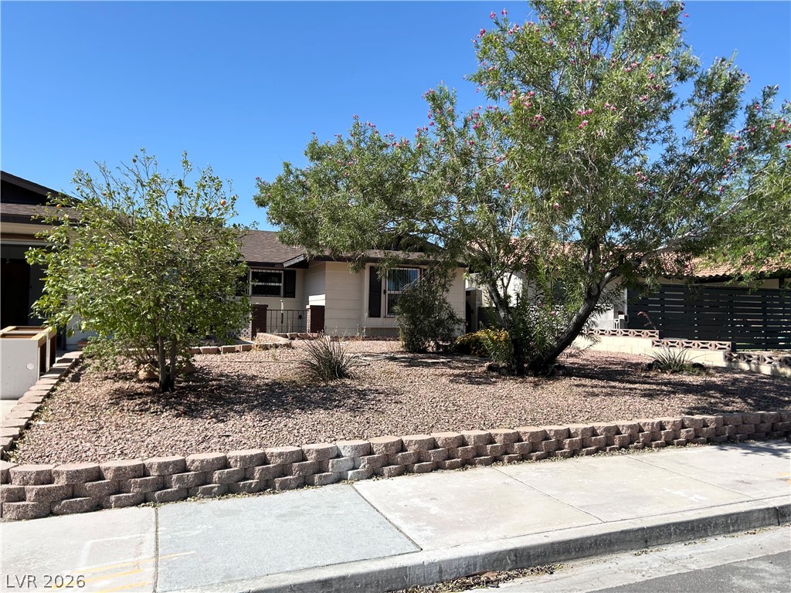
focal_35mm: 26
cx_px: 396
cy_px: 296
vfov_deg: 53.1
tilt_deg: +1.9
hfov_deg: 67.3
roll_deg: -0.9
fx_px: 594
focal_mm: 5.7
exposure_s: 1/4115
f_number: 1.5
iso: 50
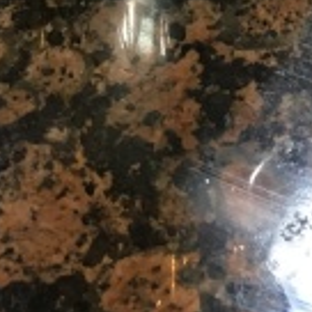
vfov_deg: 9.4
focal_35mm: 161
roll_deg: +2.8
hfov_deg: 10.8
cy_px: -490
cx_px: 284
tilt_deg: -32.1
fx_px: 1642
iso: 100
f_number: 2.2
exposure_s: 1/30
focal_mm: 4.15
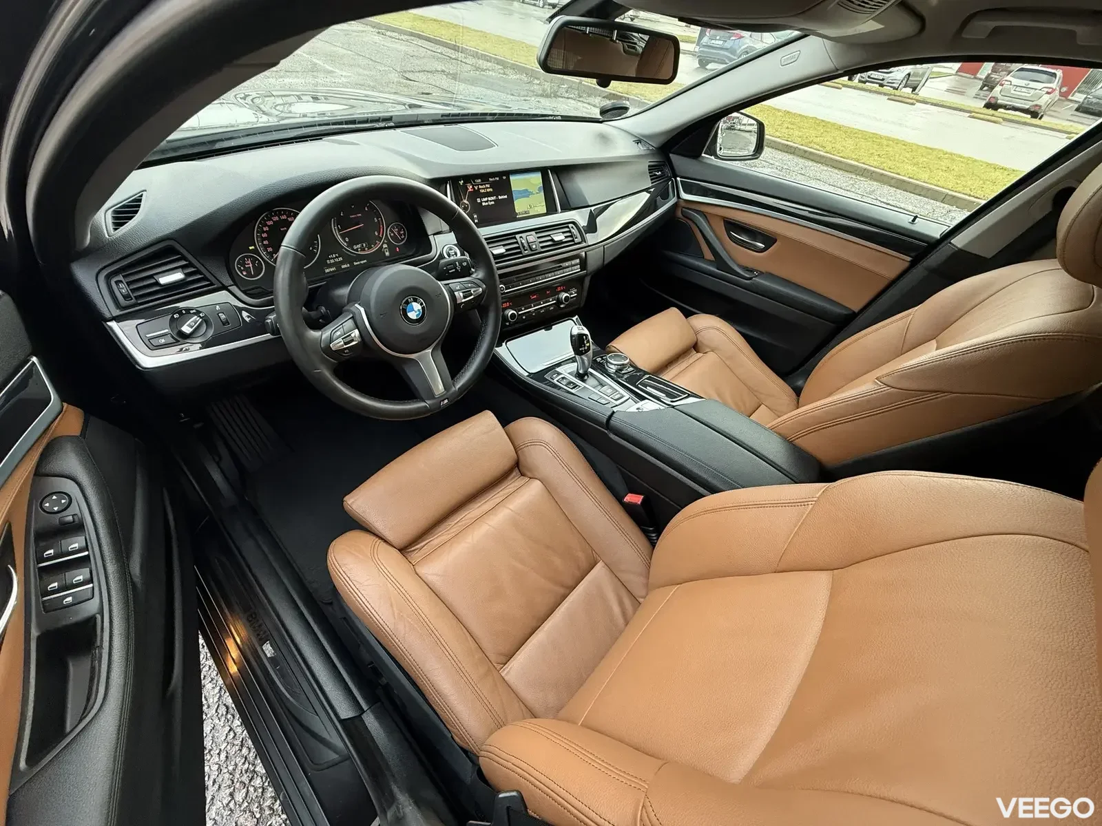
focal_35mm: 14
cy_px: 413
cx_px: 551
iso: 400
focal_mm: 2.22
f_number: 2.2
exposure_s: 1/60
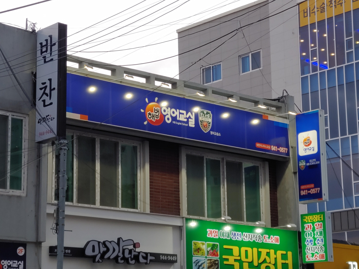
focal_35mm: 90
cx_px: 180
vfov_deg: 16.4
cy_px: 134
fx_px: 933
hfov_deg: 21.8
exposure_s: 1/120
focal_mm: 5.88
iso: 150
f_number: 2.4
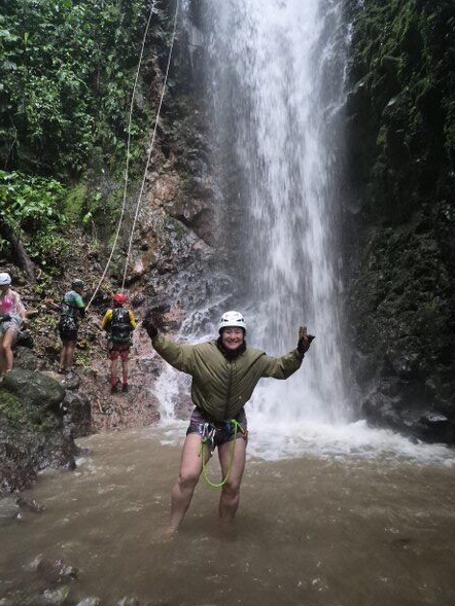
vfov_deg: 69.3
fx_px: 438
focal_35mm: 25
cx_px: 211
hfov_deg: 54.8
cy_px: 279
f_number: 1.8
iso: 1600
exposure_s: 1/60
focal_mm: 5.4
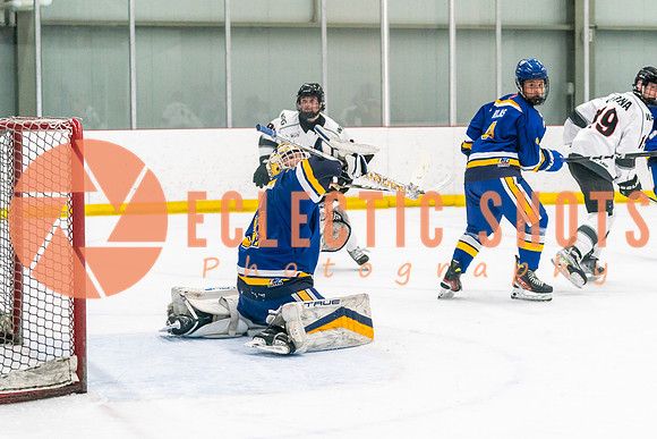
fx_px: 1847
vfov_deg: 13.5
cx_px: 360
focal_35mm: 101
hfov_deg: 20.2
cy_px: 242
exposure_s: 1/1250
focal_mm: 70
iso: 3200
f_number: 2.8
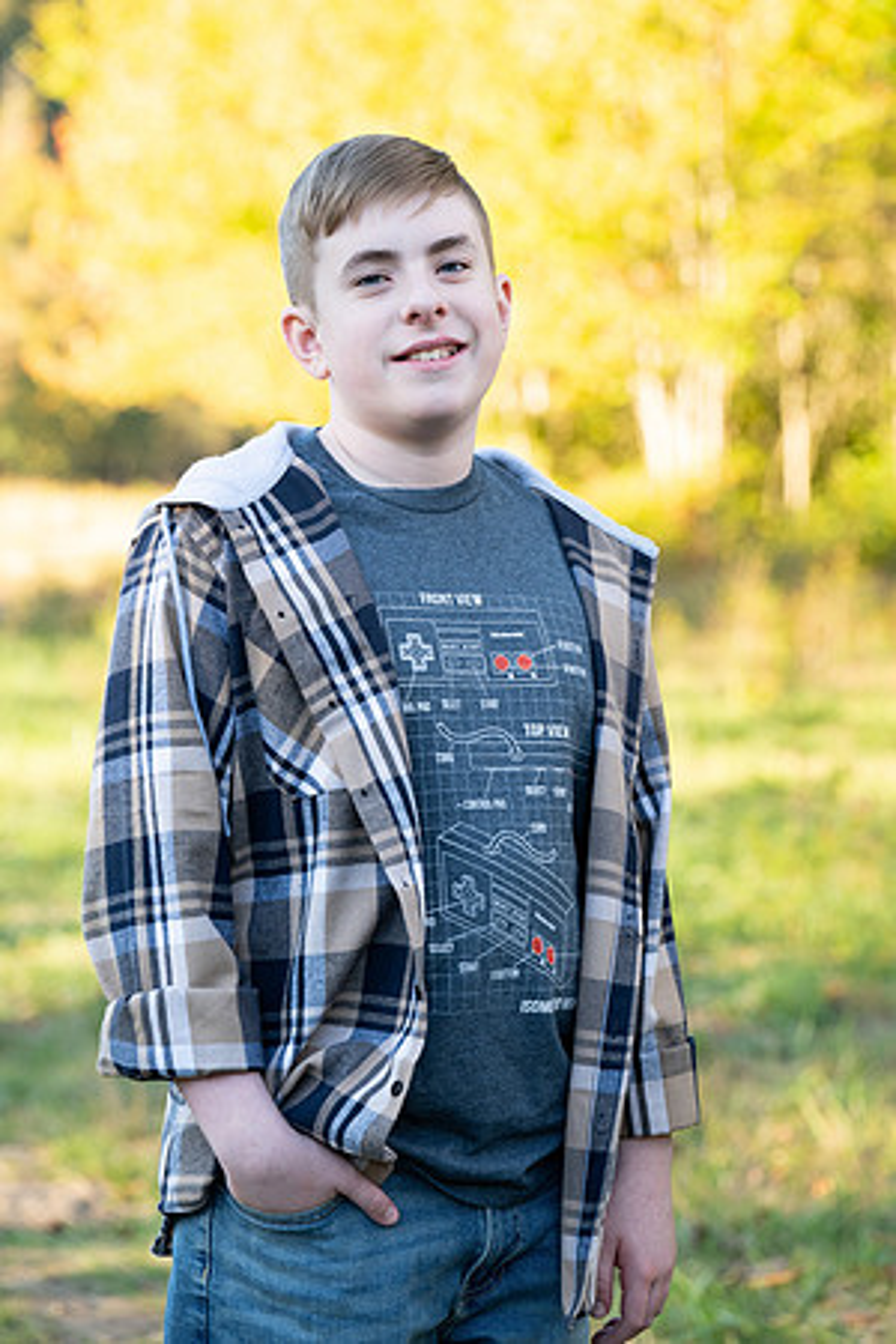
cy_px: 672
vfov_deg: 17.2
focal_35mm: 119
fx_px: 4442
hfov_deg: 11.5
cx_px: 448
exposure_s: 1/200
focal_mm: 119
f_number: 5
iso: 500
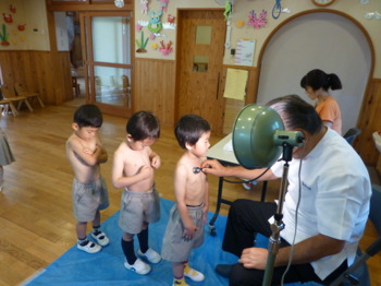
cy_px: 143
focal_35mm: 24
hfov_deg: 71.6
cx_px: 190
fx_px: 264
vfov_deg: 56.8
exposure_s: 1/40
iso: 400
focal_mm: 4.3
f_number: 3.3
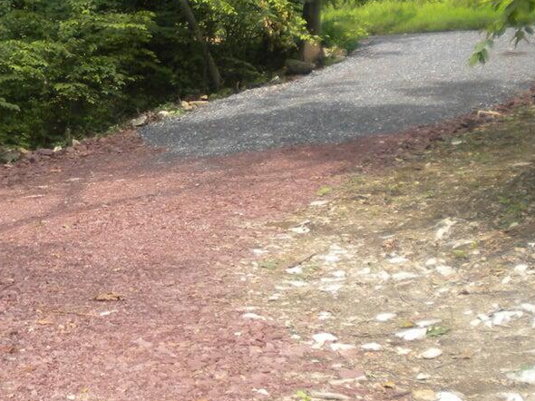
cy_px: 210
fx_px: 1251
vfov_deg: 18.2
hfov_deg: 23.4
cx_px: 45
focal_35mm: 81
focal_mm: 6.3
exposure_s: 1/214
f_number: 3.1
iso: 80
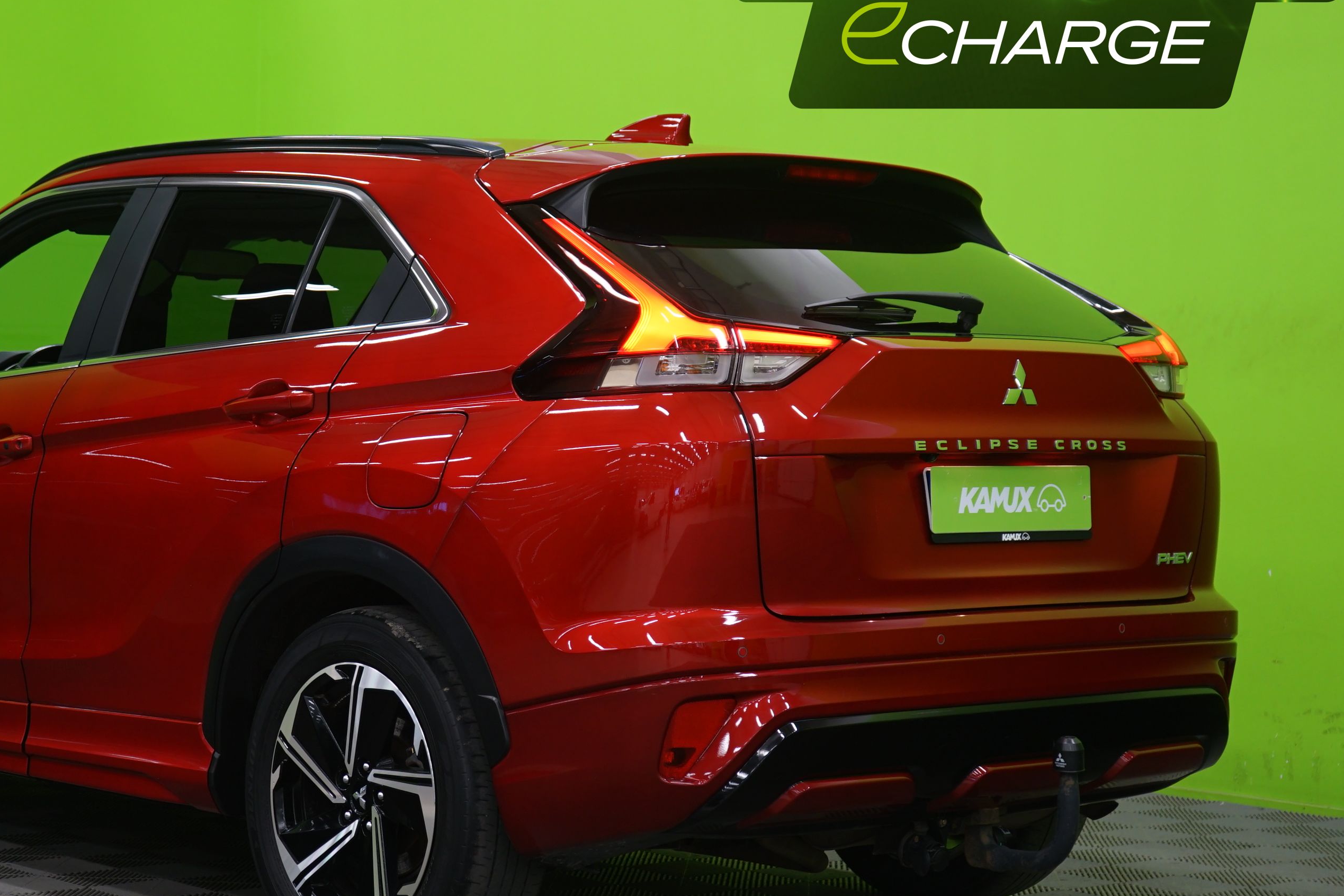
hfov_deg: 26.5
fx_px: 2837
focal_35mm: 76
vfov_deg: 17.9
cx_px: 431
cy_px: 462
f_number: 5
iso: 400
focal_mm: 49
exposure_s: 1/8
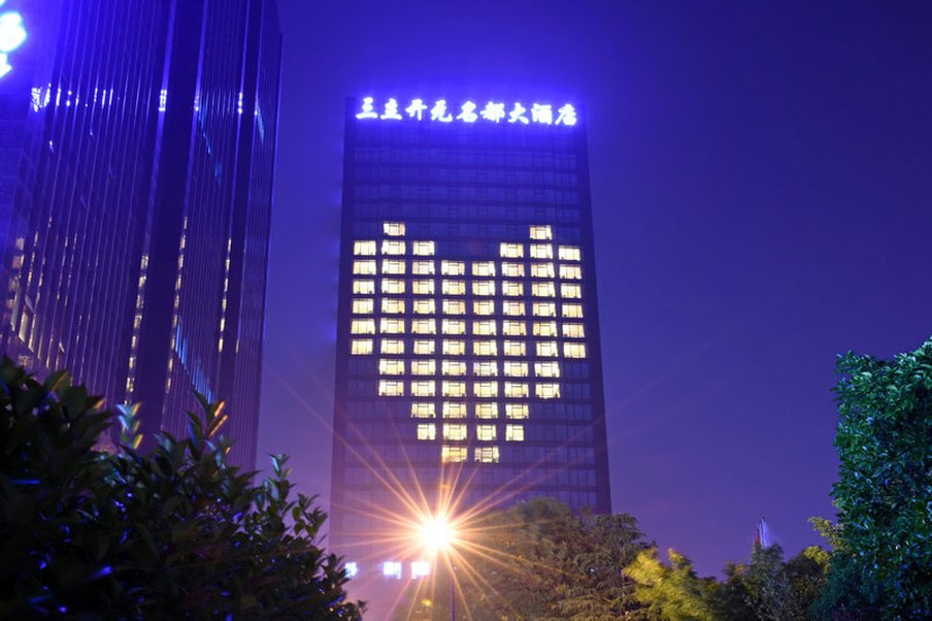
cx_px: 466
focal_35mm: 39
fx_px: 1009
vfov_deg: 34.2
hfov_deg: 49.6
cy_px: 310
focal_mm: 26
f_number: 18
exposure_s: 25
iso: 400
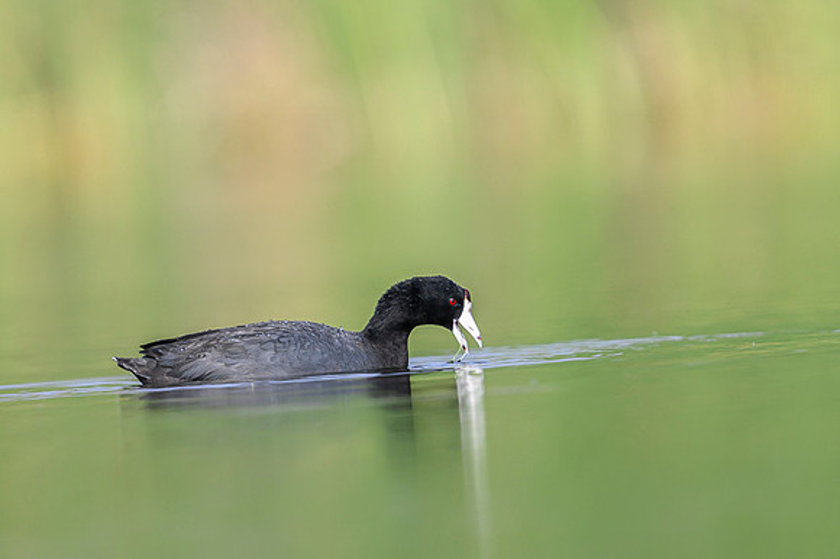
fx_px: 26830
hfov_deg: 1.8
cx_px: 462
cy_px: 198
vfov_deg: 1.2
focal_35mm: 1151
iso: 400
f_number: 4
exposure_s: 1/3200
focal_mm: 560
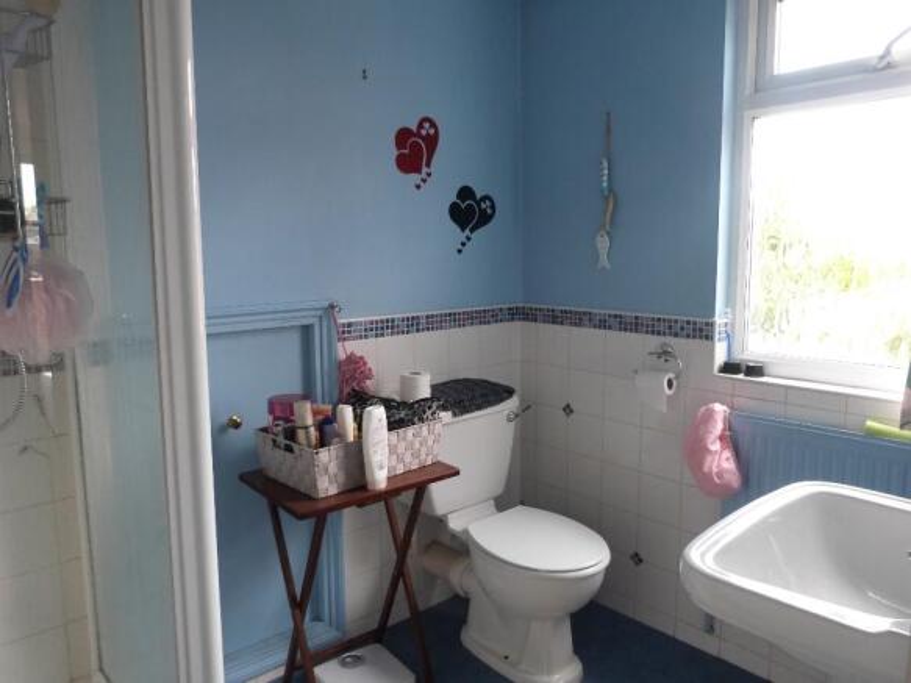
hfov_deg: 69.4
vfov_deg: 54.9
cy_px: 342
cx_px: 456
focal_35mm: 25
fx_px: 658
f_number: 2.8
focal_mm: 4.5
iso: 160
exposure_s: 1/60
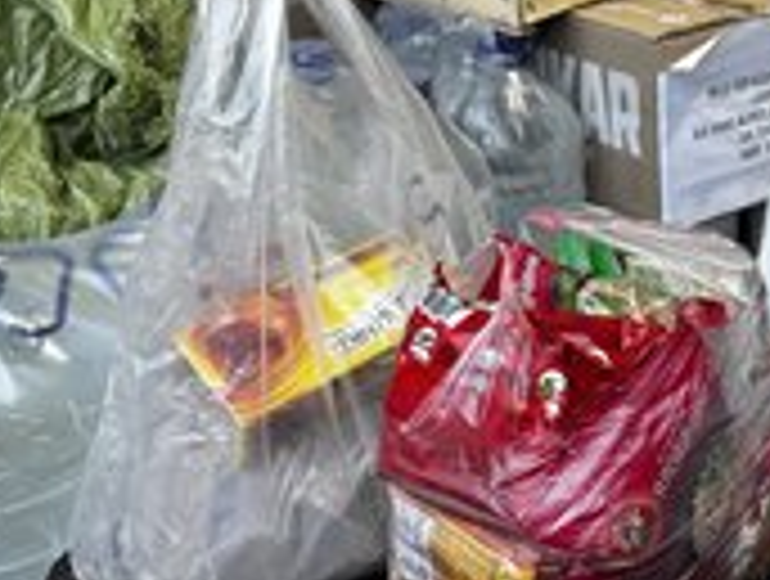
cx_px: 729
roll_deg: +3.0
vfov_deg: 25.8
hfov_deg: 32.2
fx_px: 1248
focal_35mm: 56
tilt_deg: -18.9
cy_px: 139
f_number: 1.78
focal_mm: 6.76
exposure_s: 1/60
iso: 400
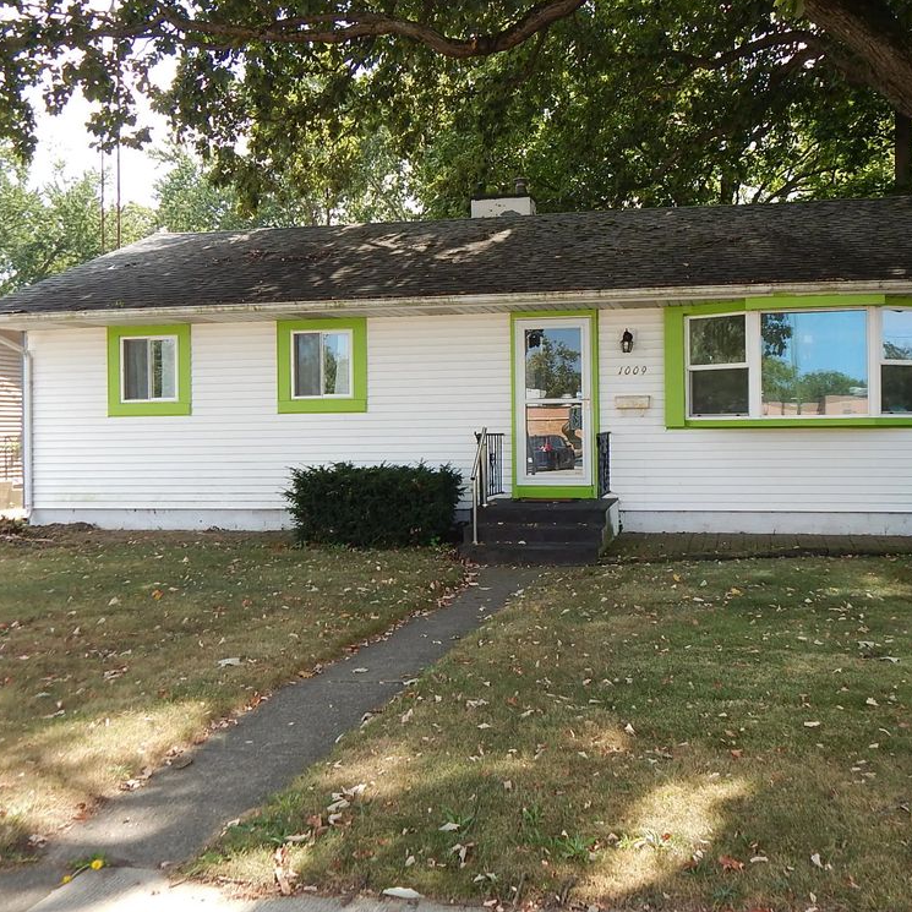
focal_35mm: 34
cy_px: 443
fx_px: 1013
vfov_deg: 48.4
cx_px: 536
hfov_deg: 48.2
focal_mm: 5.1
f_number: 3.2
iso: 125
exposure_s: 1/320
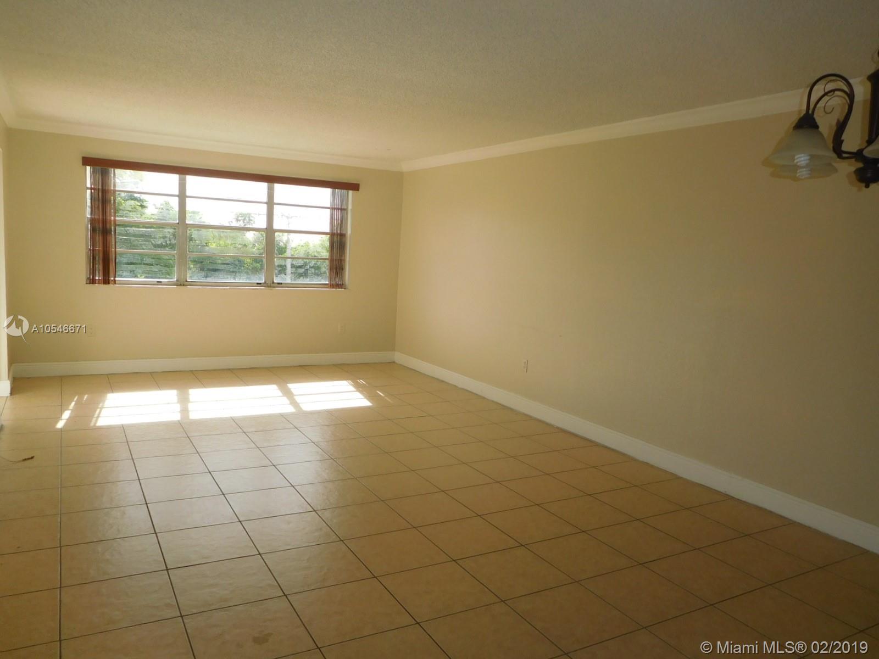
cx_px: 440
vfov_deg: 54.9
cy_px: 330
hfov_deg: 69.4
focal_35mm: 25
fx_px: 635
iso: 125
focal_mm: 4.5
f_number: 3.4
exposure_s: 1/400
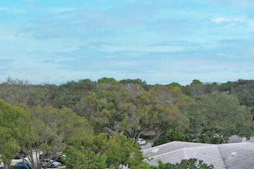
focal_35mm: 80
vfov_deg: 16.0
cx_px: 52
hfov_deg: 25.0
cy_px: 234
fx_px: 564
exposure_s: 1/1250
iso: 130
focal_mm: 8.38
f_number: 2.8
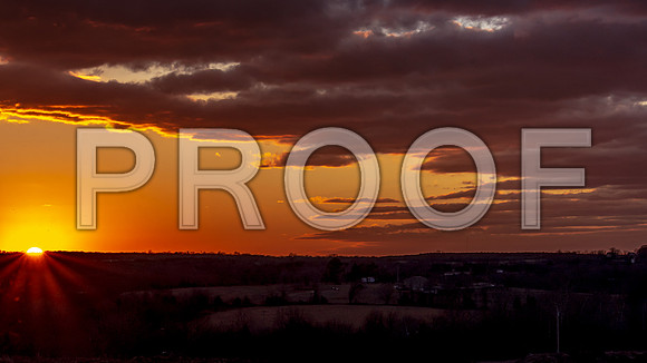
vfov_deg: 11.7
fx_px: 1767
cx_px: 348
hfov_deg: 20.7
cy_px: 208
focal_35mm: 103
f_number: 13
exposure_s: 1/200
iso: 100
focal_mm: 60
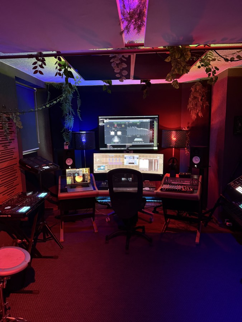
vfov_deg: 71.6
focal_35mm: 24
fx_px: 224
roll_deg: +0.8
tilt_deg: -9.3
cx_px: 121
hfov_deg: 56.8
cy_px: 161
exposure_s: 1/30
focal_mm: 6.76
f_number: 1.78
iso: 1250
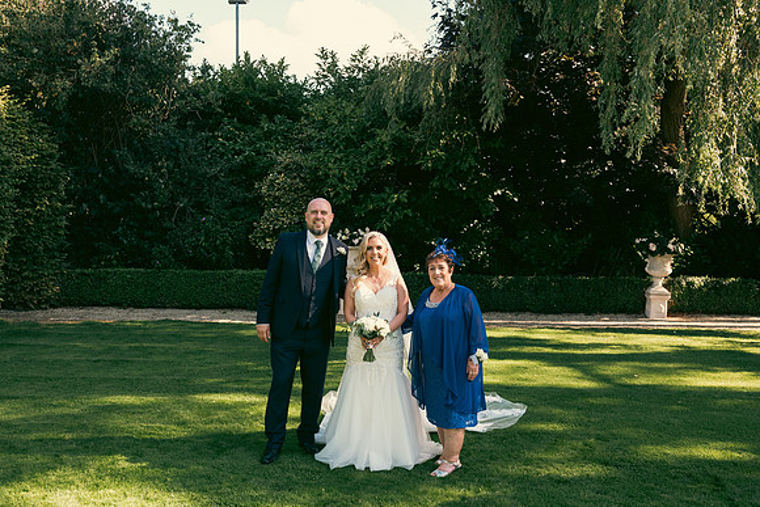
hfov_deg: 55.8
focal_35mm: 34
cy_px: 254
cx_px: 380
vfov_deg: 38.9
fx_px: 718
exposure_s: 1/160
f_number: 6.3
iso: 250
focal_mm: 34
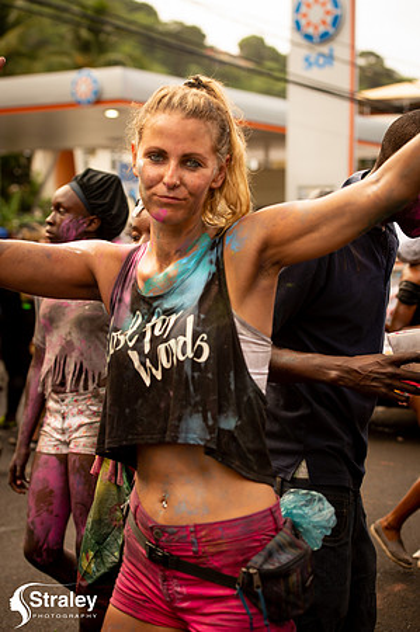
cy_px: 316
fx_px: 1228
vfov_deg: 28.9
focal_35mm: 70
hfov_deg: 19.4
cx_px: 210
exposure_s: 1/320
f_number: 5
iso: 280
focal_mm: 70
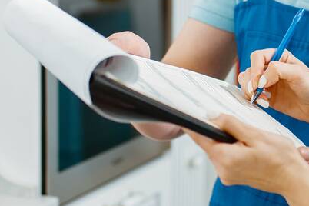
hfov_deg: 14.5
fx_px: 1210
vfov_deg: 9.7
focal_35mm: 141
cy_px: 39
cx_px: 227
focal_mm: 35
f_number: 2
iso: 250
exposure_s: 1/160
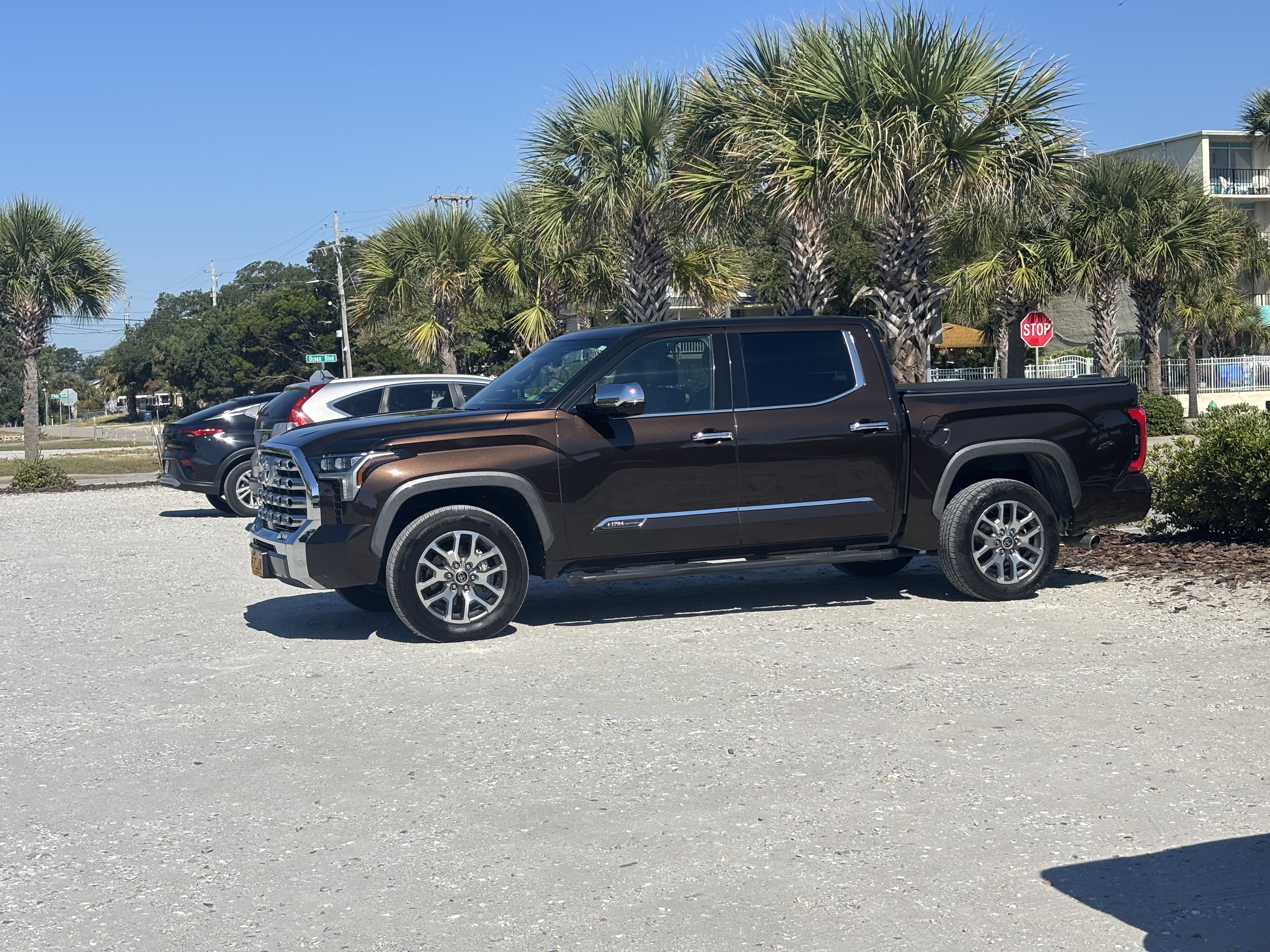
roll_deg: +2.1
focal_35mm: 52
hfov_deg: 36.8
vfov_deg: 28.0
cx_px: 635
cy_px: 476
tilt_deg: -2.2
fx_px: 1908
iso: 40
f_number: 1.6
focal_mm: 5.96
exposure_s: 1/4082
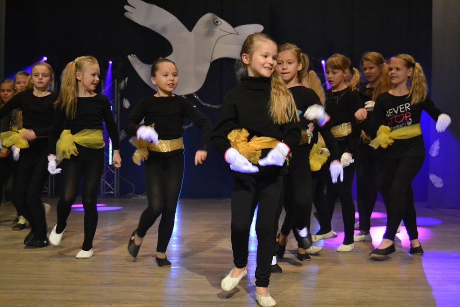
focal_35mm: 48
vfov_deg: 28.1
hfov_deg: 41.1
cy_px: 154
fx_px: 613
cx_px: 230
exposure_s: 1/60
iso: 2800
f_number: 4.5
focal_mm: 32
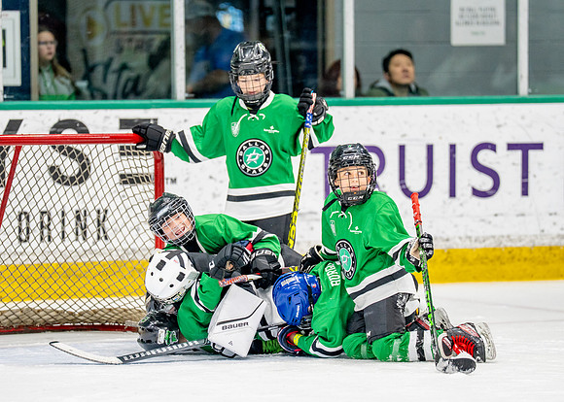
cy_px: 192
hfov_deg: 6.4
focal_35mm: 317
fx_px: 5083
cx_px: 271
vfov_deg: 4.5
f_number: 2.8
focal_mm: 200
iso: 800
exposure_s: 1/800
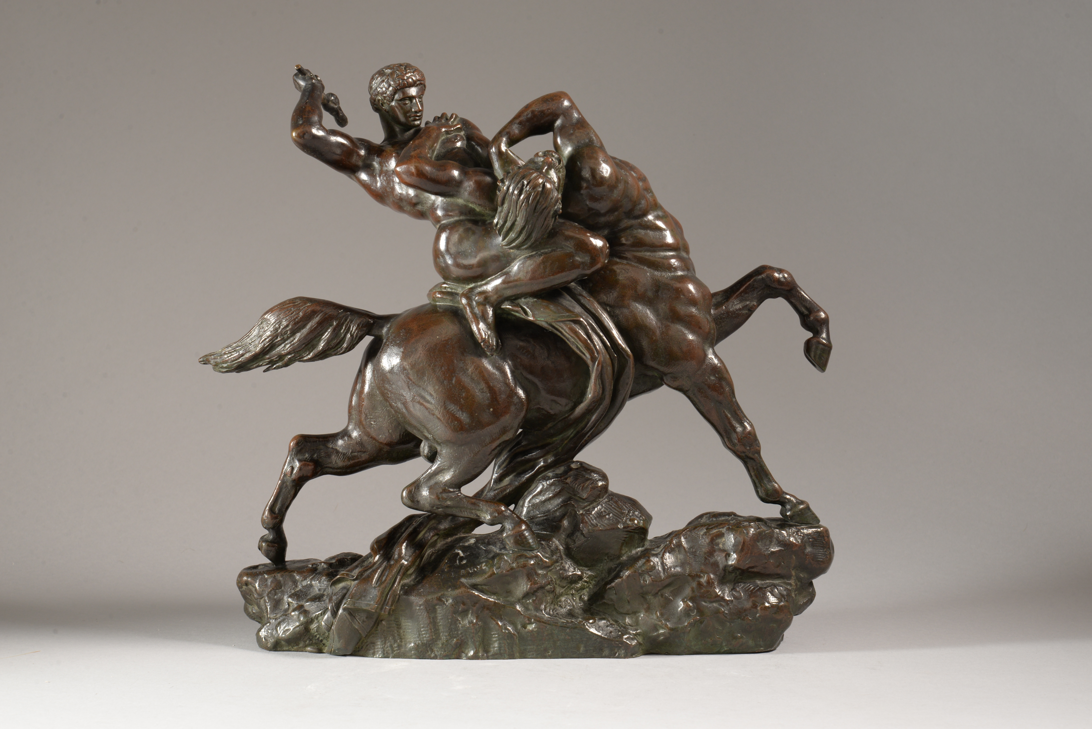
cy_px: 364
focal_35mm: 85
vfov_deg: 16.1
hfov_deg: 23.9
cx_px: 546
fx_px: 2579
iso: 250
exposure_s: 1/100
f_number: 16
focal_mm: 85
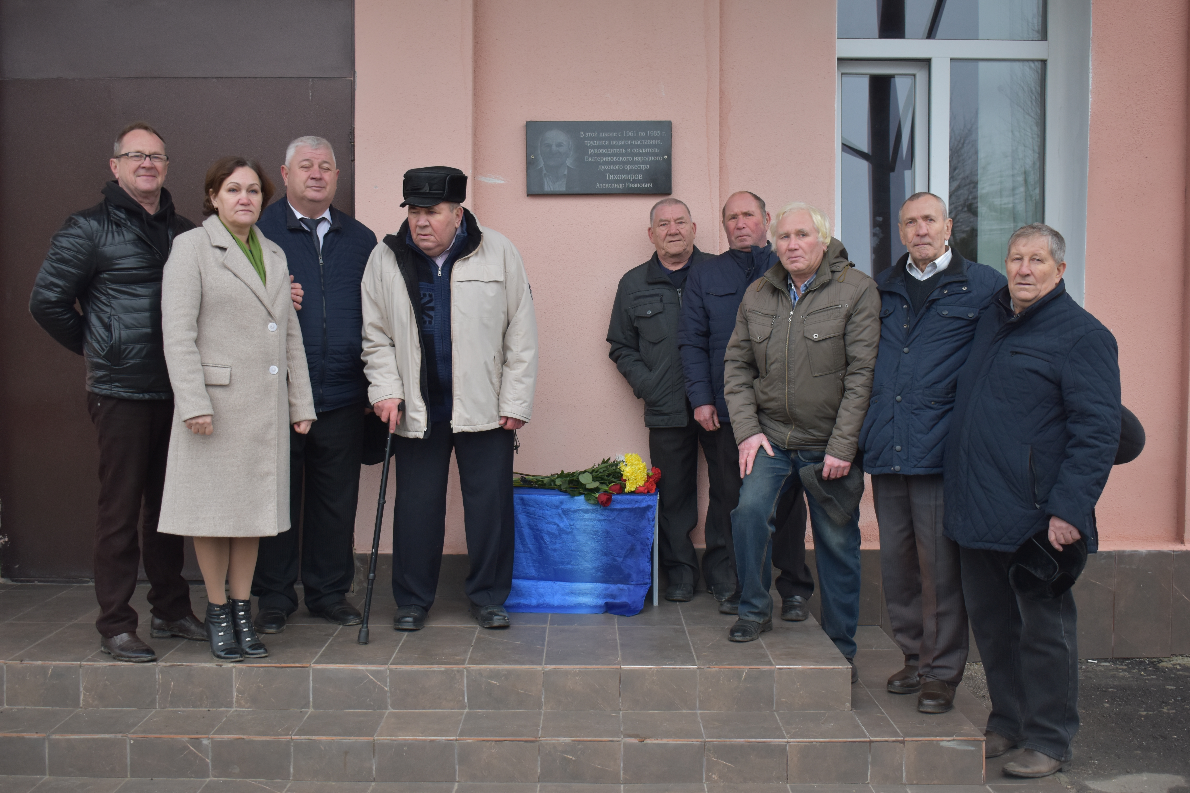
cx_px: 595
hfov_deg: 47.9
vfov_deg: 33.0
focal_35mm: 40
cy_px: 396
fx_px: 1339
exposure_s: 1/250
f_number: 4
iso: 640
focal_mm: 27
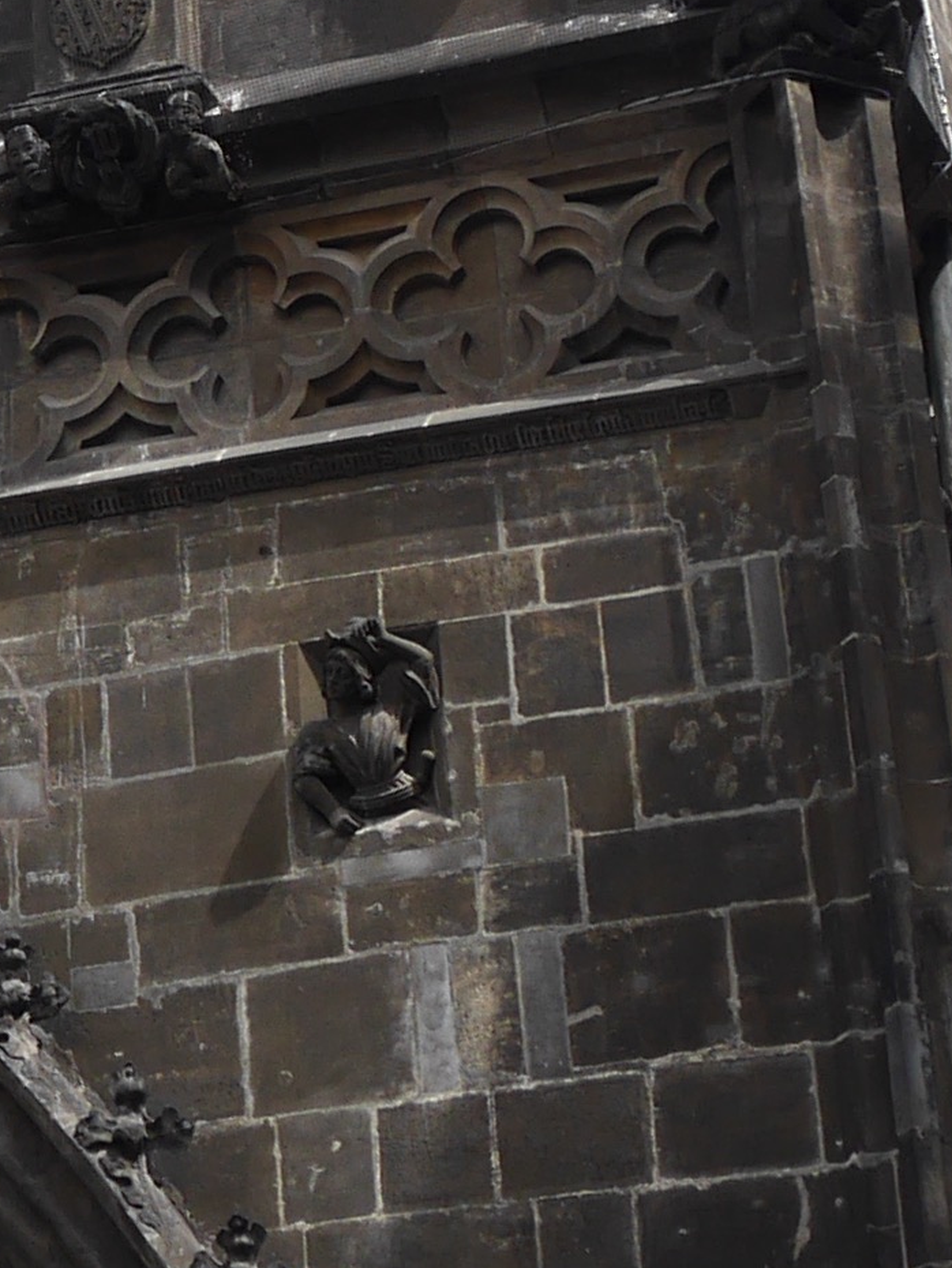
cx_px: -670
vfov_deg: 11.6
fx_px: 5791
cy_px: -956
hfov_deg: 9.0
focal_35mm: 158
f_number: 6.3
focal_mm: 16
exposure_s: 1/400
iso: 200
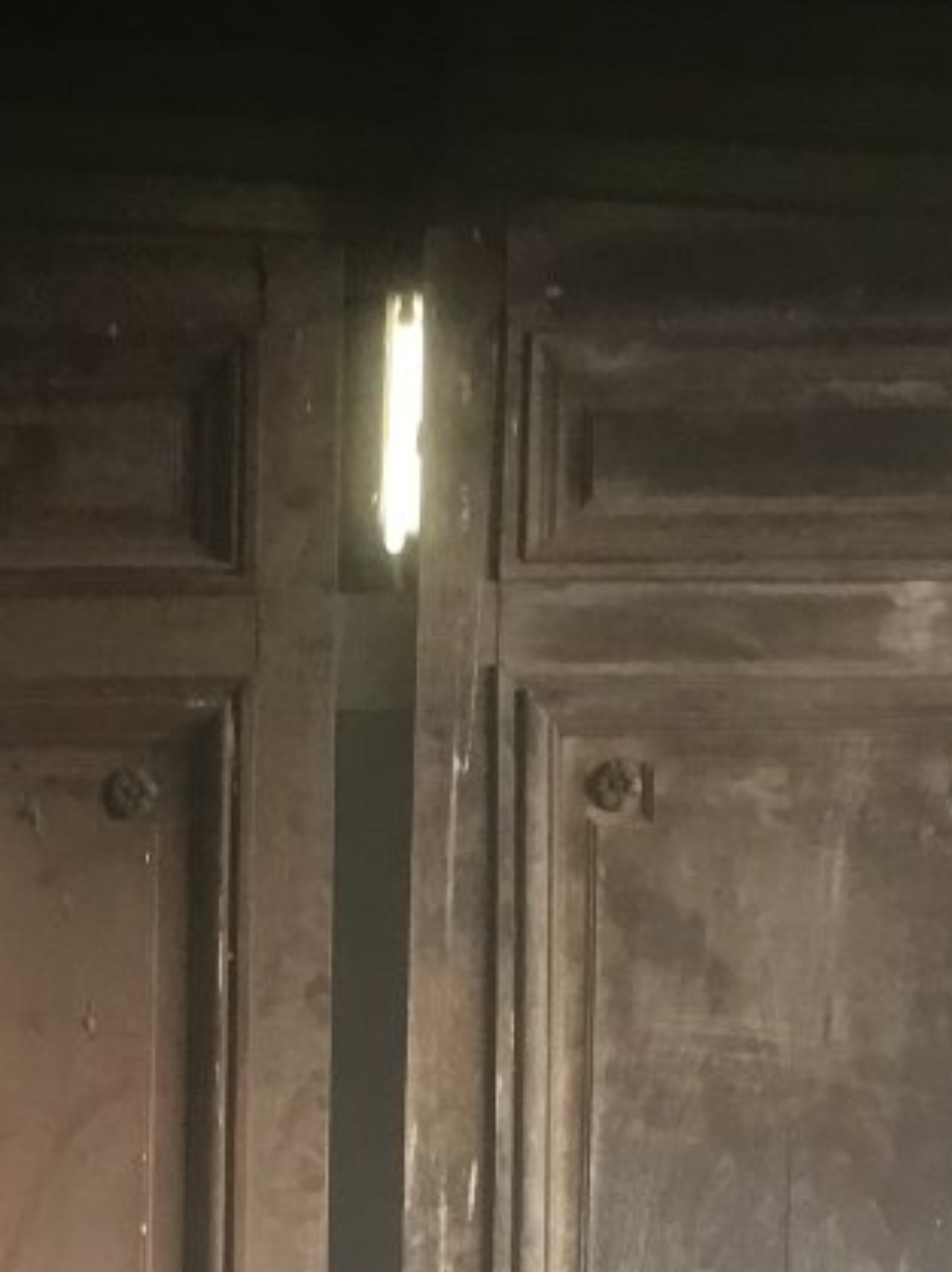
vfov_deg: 19.7
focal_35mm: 89
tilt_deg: -0.9
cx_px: 176
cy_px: 1780
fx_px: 3267
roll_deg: -0.7
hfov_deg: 16.4
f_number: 2.4
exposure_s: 1/33
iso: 50
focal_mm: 3.3
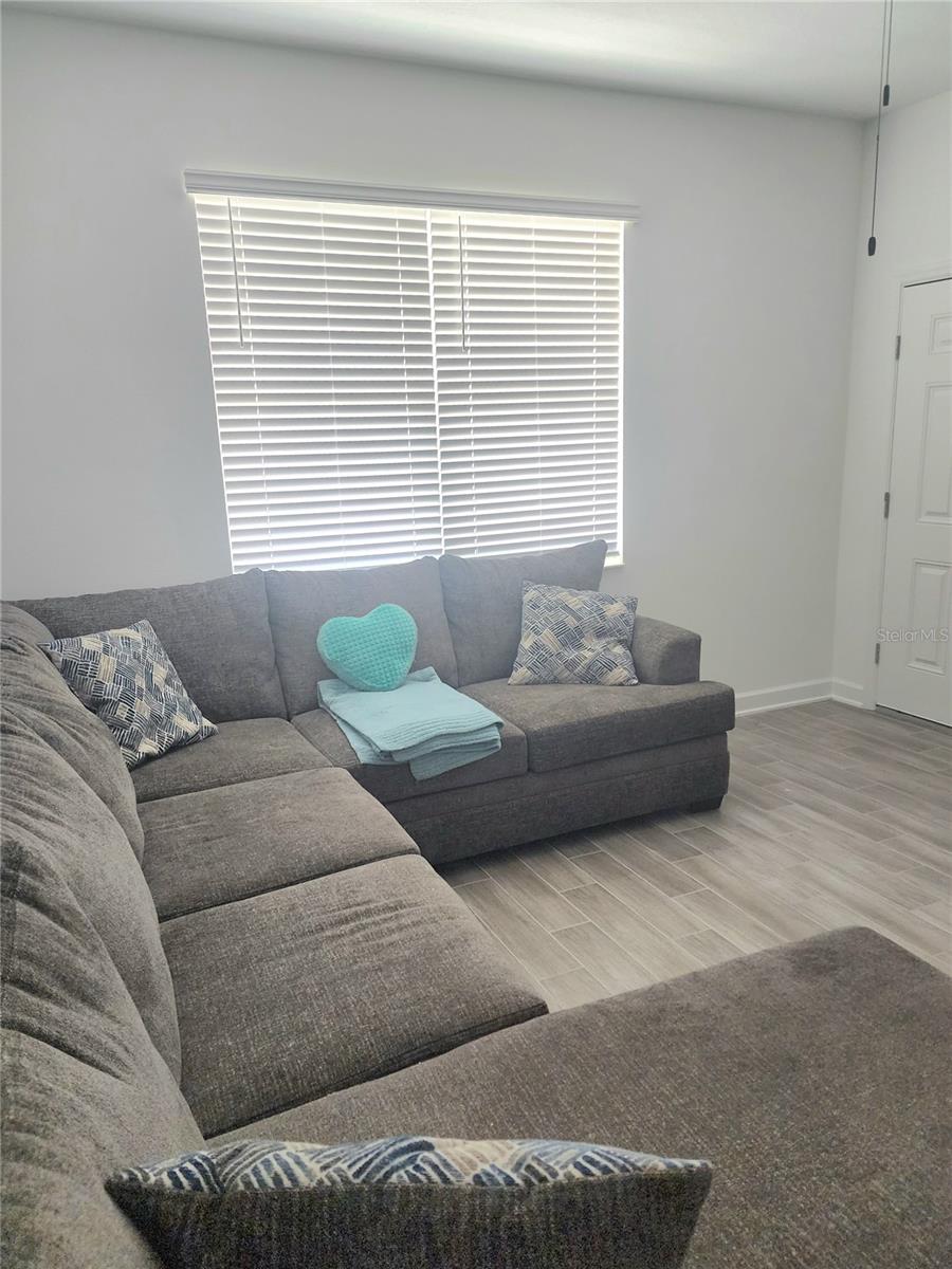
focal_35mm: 23
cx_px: 476
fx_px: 843
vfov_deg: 73.9
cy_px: 634
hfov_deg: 58.9
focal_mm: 6.4
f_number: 1.8
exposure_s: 1/120
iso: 400
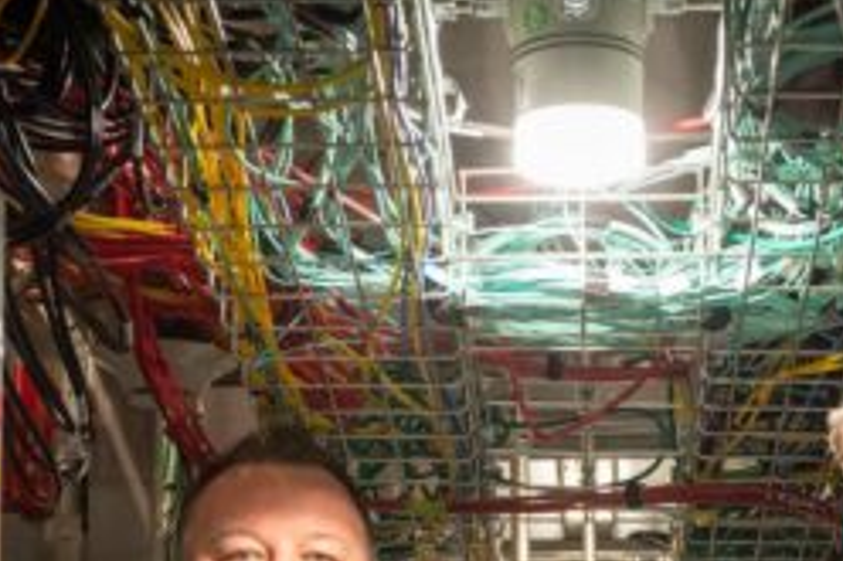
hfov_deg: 12.7
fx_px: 3767
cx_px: 619
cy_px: 731
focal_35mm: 161
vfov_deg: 8.4
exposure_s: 1/20
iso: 800
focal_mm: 52
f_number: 5.6
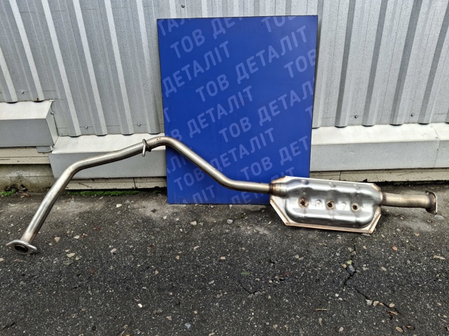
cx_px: 224
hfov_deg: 69.4
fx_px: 324
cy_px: 168
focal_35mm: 25
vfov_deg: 54.8
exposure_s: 1/180
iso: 25
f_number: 1.8
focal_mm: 4.69
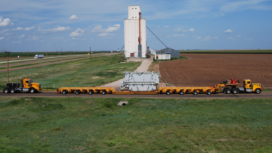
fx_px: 325
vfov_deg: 26.5
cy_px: 67
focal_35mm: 45
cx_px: 134
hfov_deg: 45.5
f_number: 7.1
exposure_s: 1/200
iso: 100
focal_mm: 28
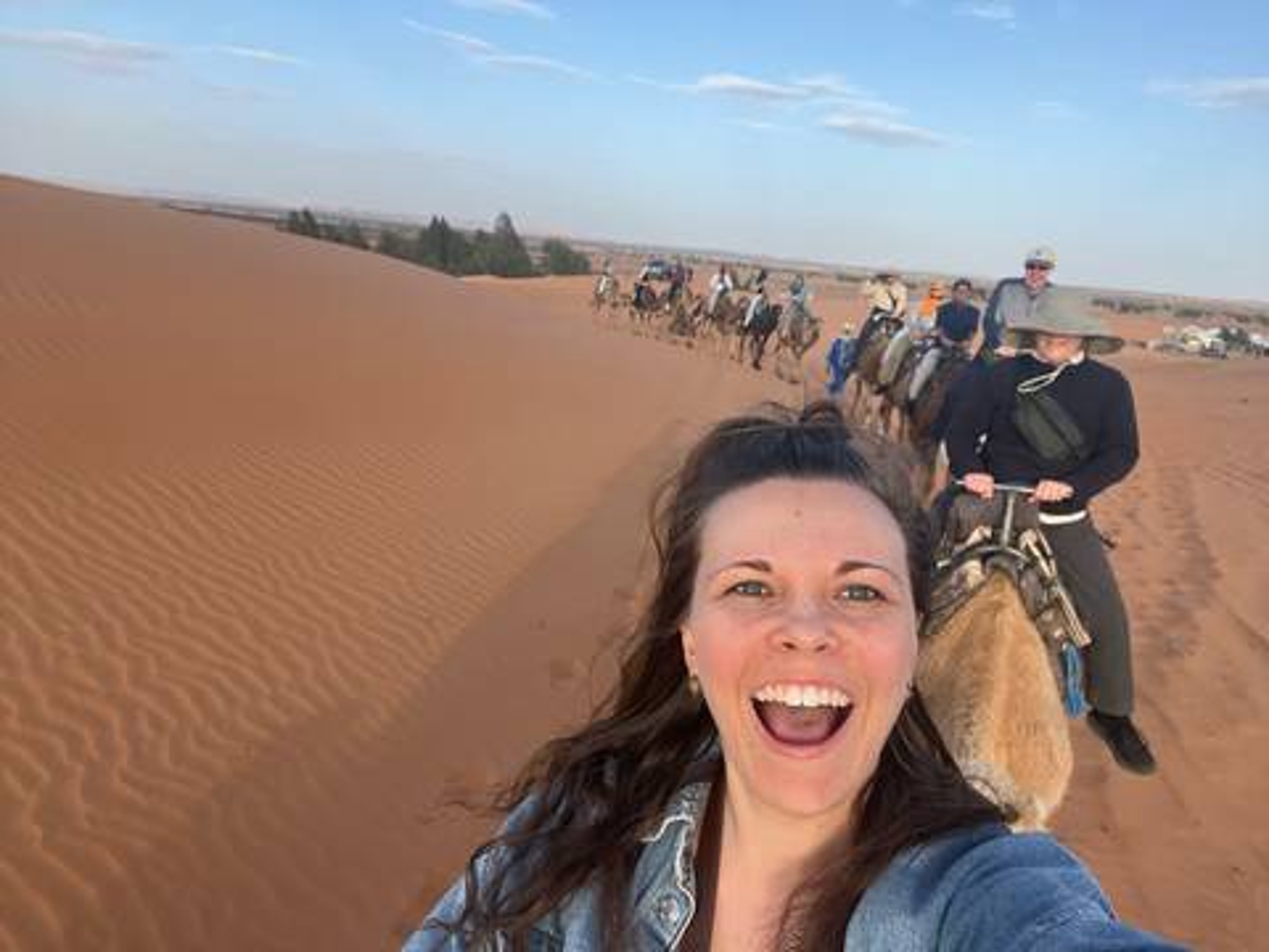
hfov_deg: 73.9
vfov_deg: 58.9
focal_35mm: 23
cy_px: 476
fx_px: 843
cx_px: 634
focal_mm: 2.71
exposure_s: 1/304
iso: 32
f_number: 2.2
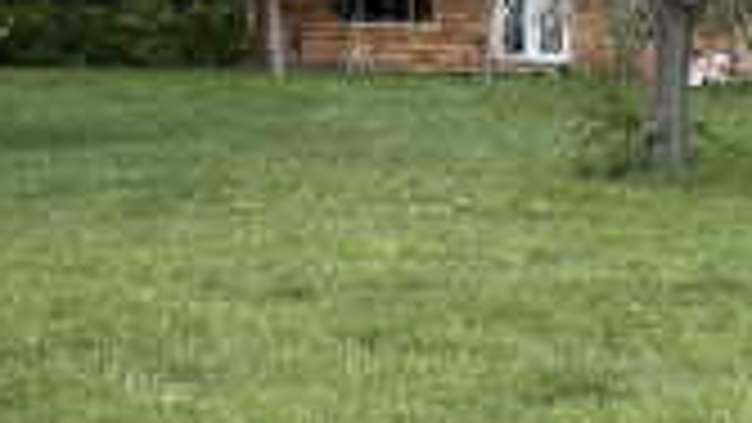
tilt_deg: -0.1
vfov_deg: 10.7
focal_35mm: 113
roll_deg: +0.2
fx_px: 2254
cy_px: 202
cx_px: 975
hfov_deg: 17.7
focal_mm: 5.96
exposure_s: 1/1287
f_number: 1.6
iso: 64
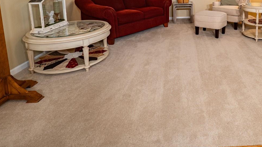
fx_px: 174
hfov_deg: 70.0
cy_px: 1
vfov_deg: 40.4
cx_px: 191
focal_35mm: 25
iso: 200
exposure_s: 1/10
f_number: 4.5
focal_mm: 7
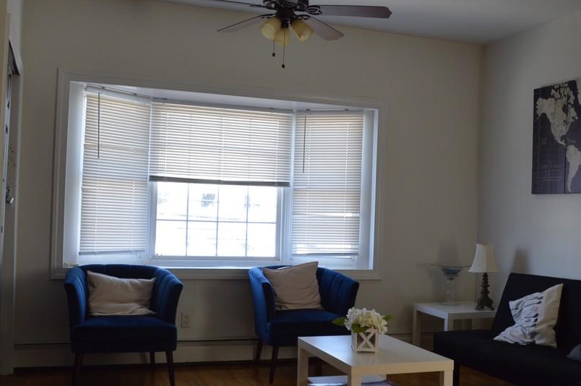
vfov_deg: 31.1
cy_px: 219
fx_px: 693
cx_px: 375
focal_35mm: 43
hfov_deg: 45.0
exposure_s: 1/125
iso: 400
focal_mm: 18
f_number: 5.6
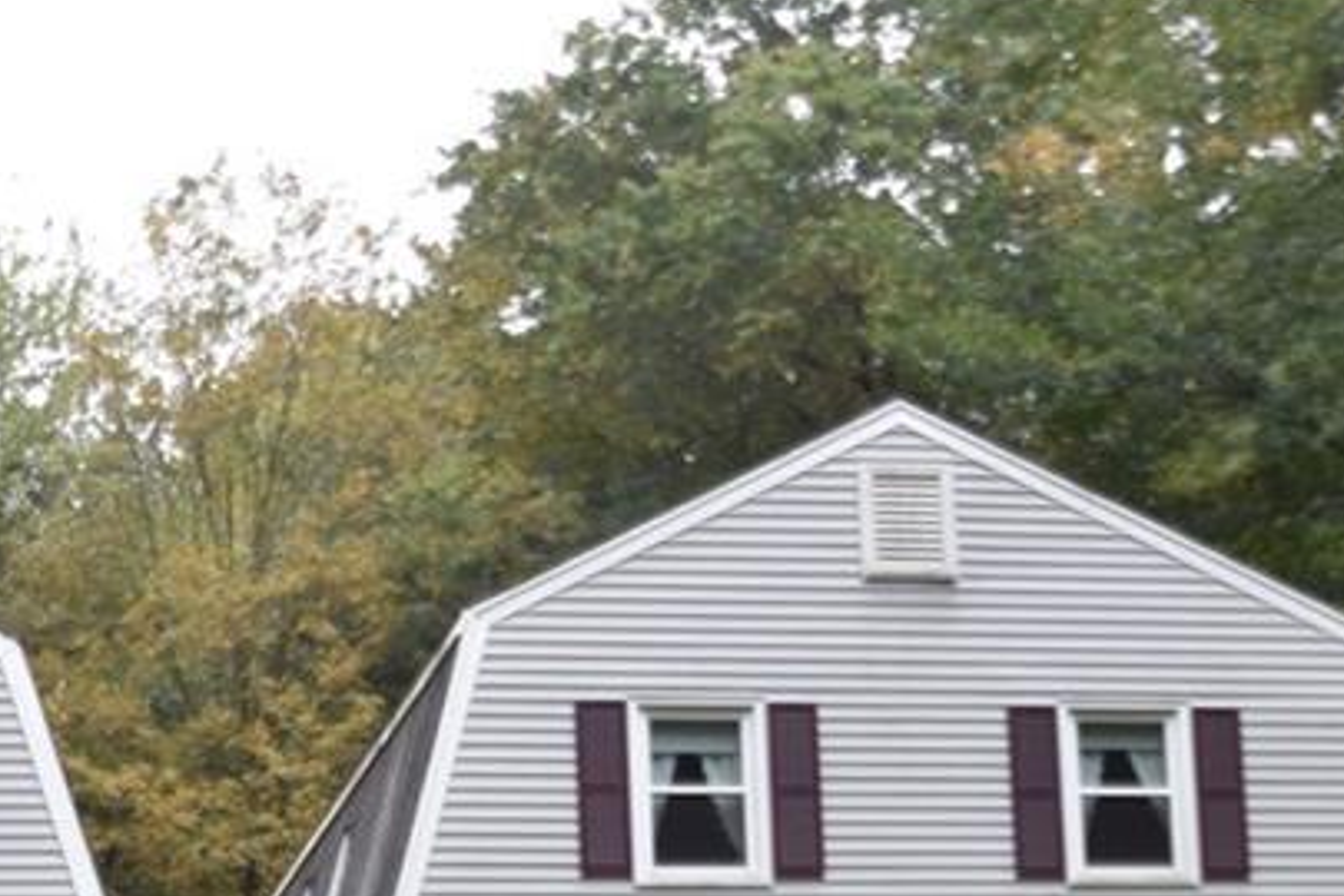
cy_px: 1039
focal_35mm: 91
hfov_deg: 22.2
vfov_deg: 14.6
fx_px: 3397
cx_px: 335
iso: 400
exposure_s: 1/100
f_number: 5
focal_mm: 24
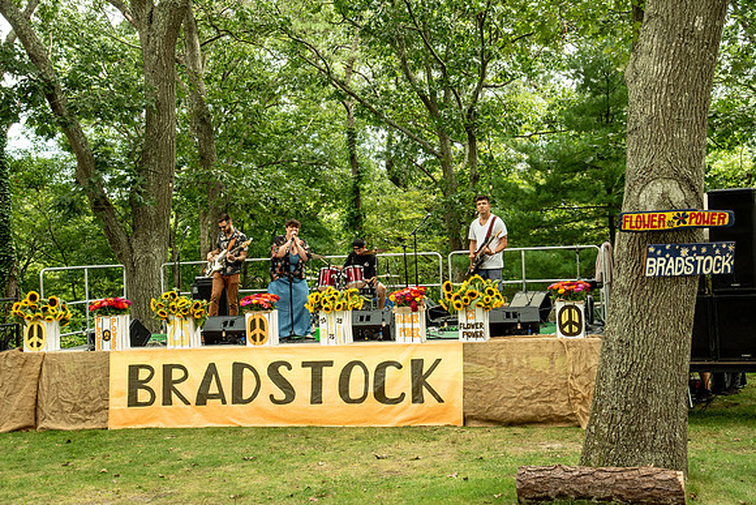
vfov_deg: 27.0
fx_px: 1050
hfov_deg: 39.6
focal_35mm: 50
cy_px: 252
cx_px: 378
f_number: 7.1
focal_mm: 50
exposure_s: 1/320
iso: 500
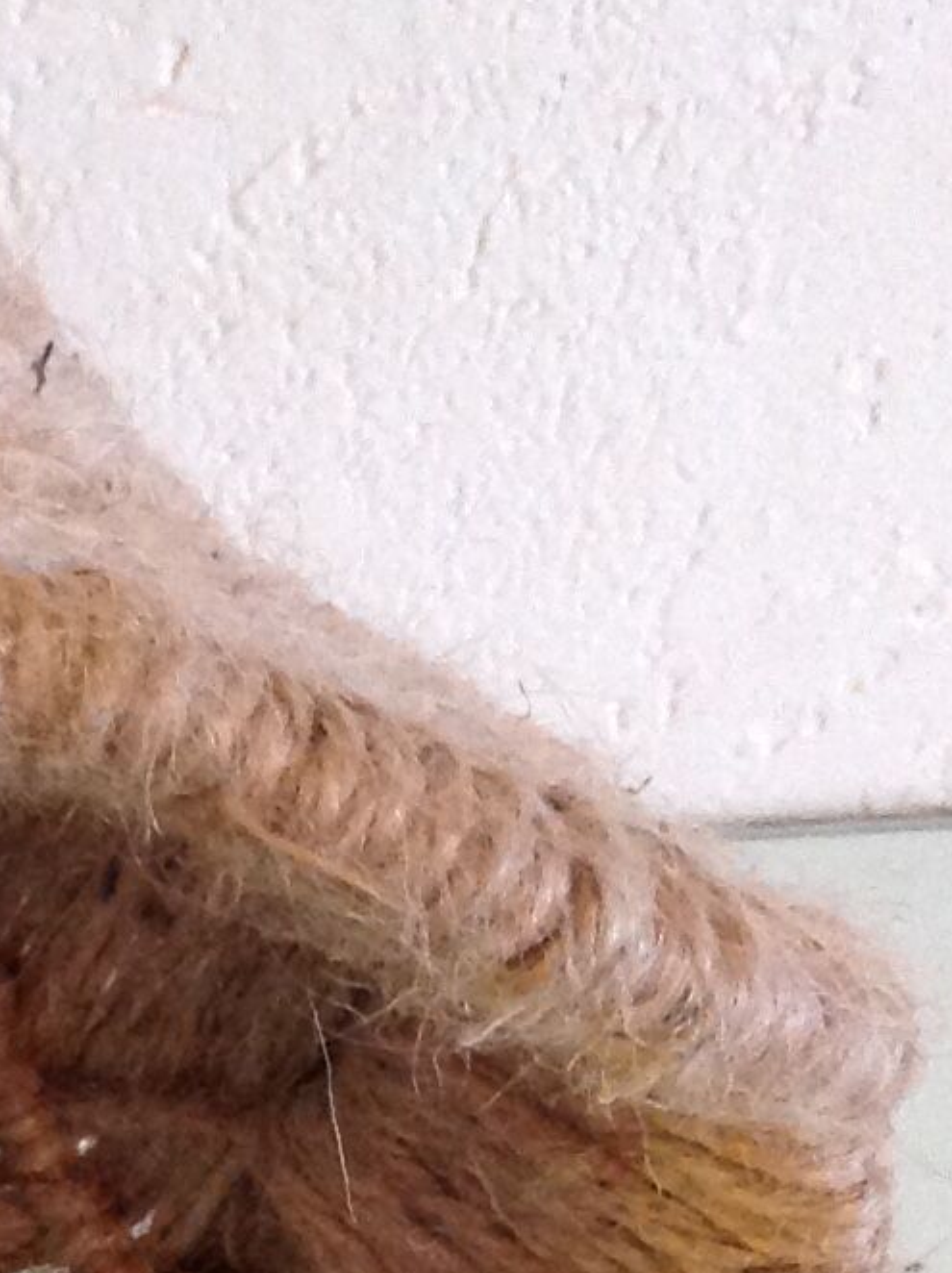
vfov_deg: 13.9
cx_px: -769
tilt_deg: -49.1
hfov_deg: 10.2
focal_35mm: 137
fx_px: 5033
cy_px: 1656
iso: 250
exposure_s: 1/17
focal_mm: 4.28
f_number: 2.4
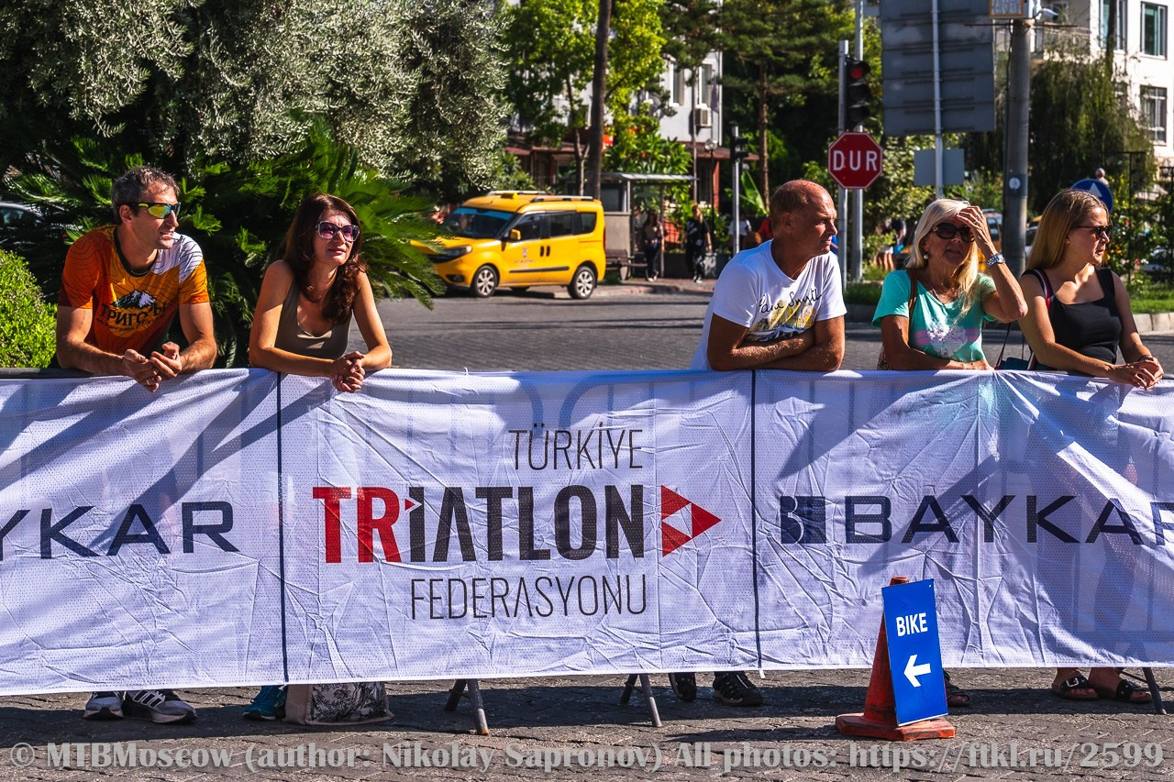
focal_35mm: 105
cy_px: 391
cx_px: 587
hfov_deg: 19.5
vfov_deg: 13.0
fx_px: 3423
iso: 50
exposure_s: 1/400
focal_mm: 70
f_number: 7.1
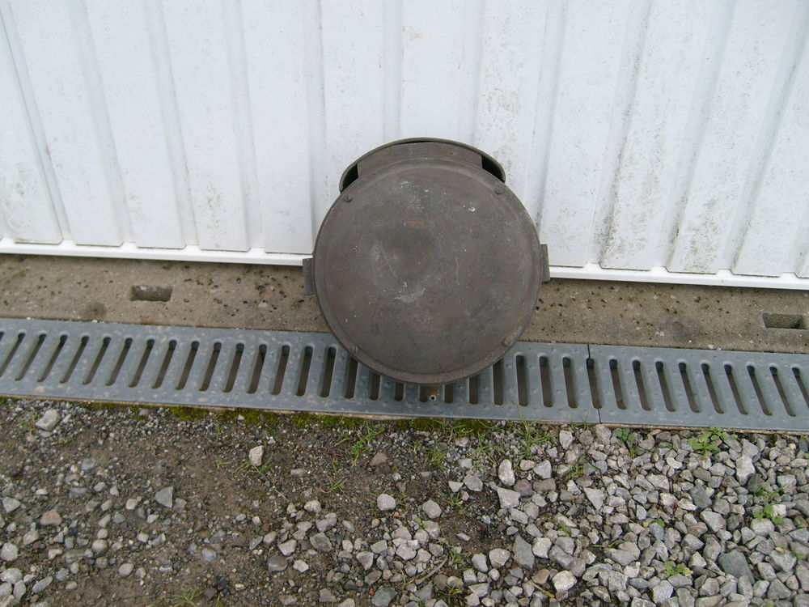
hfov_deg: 52.6
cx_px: 404
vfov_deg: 40.7
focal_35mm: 35
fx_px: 818
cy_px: 304
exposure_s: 1/250
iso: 80
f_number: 2.8
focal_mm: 5.8
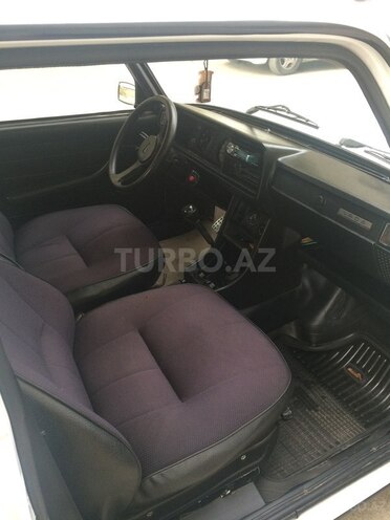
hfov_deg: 48.2
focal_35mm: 29
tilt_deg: -34.5
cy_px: 260
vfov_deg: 61.7
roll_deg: -2.5
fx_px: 436
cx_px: 195
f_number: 2.2
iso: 125
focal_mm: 4.15
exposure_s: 1/33
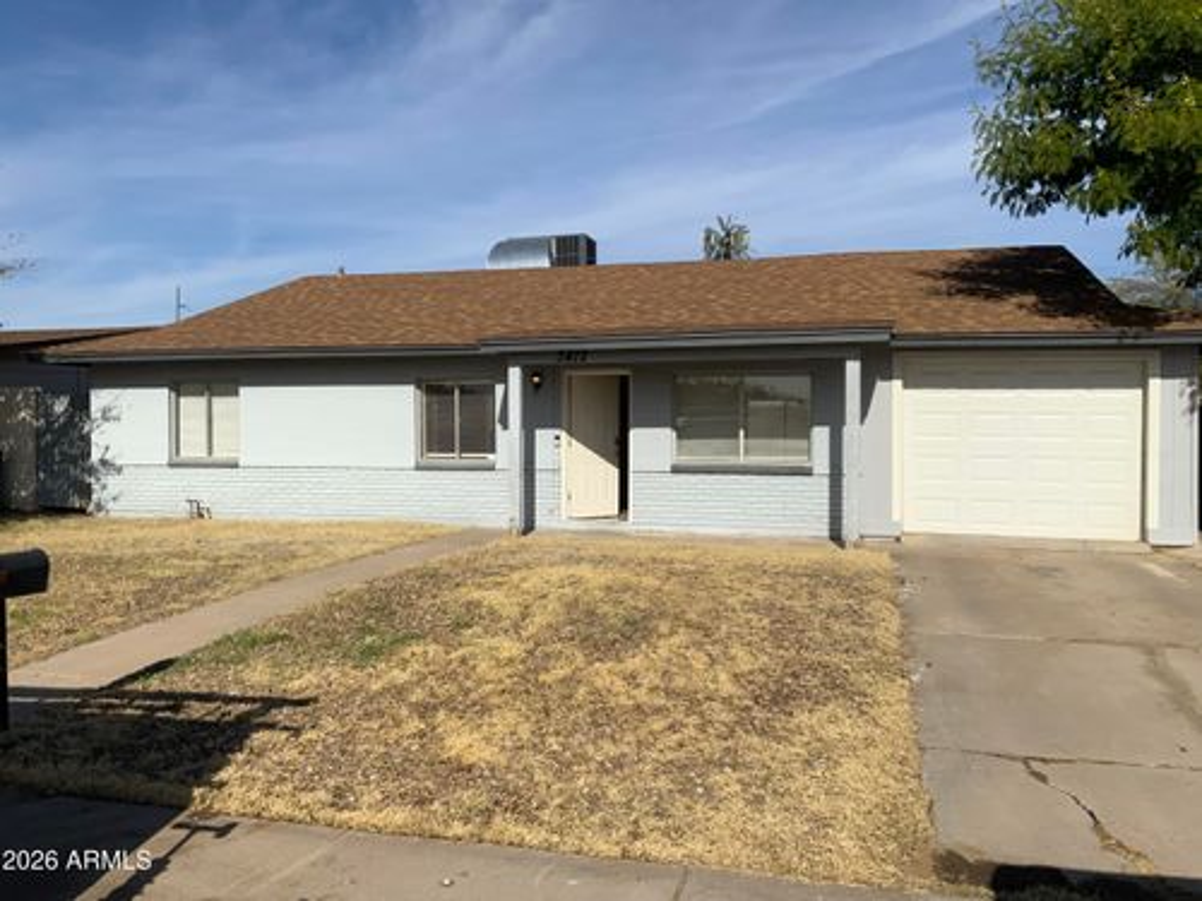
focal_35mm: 29
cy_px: 450
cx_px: 601
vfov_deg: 48.2
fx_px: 1007
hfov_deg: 61.7
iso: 20
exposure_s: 1/4785
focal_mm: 3
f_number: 1.8
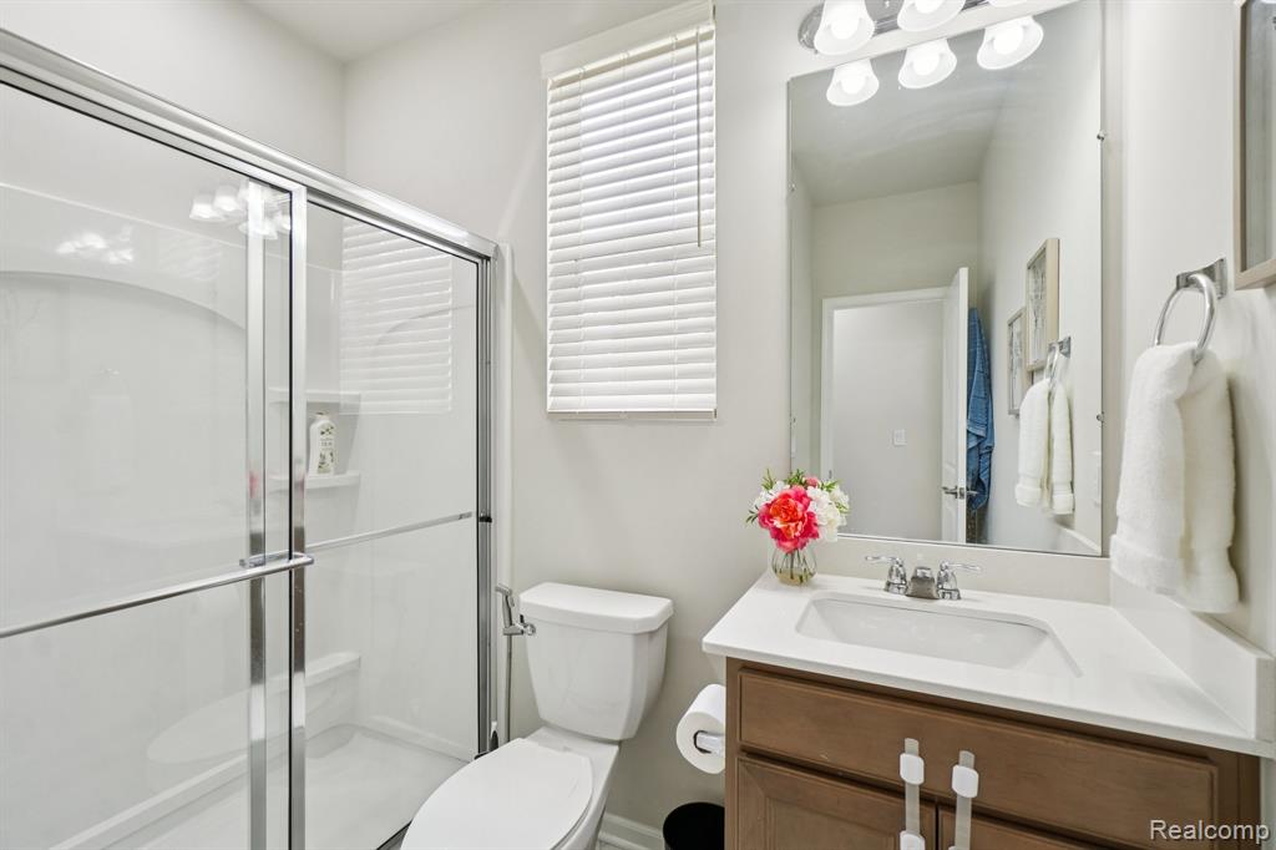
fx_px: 531
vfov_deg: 77.3
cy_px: 425
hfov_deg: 100.4
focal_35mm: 15
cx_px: 638
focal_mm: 10
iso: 320
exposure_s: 1/30
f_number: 8
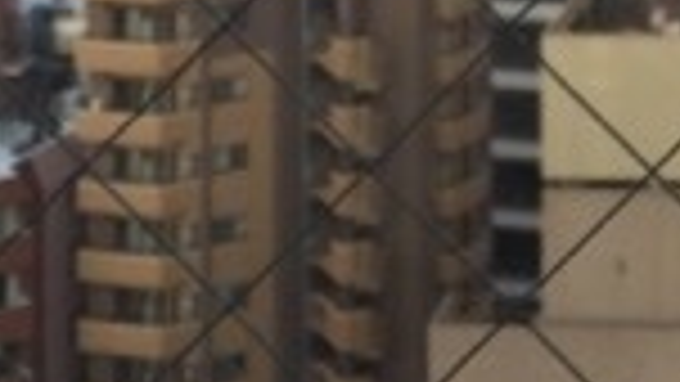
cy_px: -602
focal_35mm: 151
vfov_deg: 7.4
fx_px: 2723
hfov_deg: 13.6
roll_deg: +0.0
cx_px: 923
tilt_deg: -1.7
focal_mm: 4.15
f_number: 2.2
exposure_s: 1/628
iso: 32
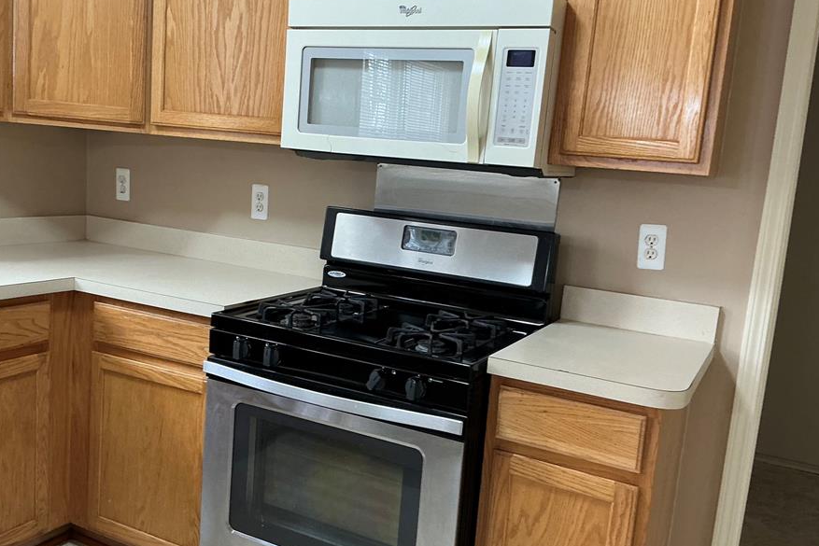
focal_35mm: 34
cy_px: 284
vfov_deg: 38.9
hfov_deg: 55.7
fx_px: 774
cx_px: 367
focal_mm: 3
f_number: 1.8
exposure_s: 1/60
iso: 125
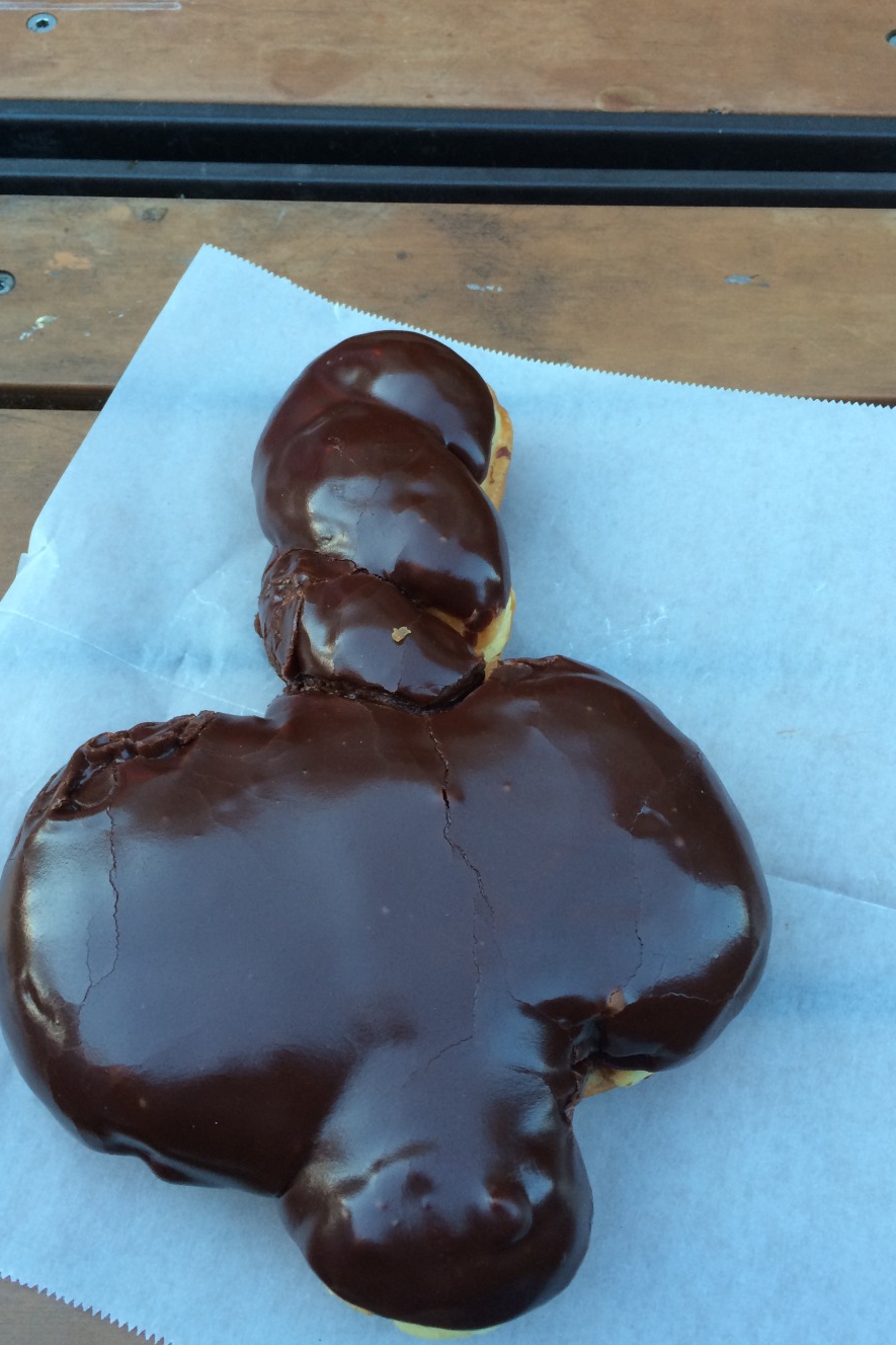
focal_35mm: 31
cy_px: 684
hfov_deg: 42.3
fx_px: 1158
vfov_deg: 60.3
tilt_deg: -63.6
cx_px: 418
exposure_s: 1/30
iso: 40
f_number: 2.2
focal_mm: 4.15
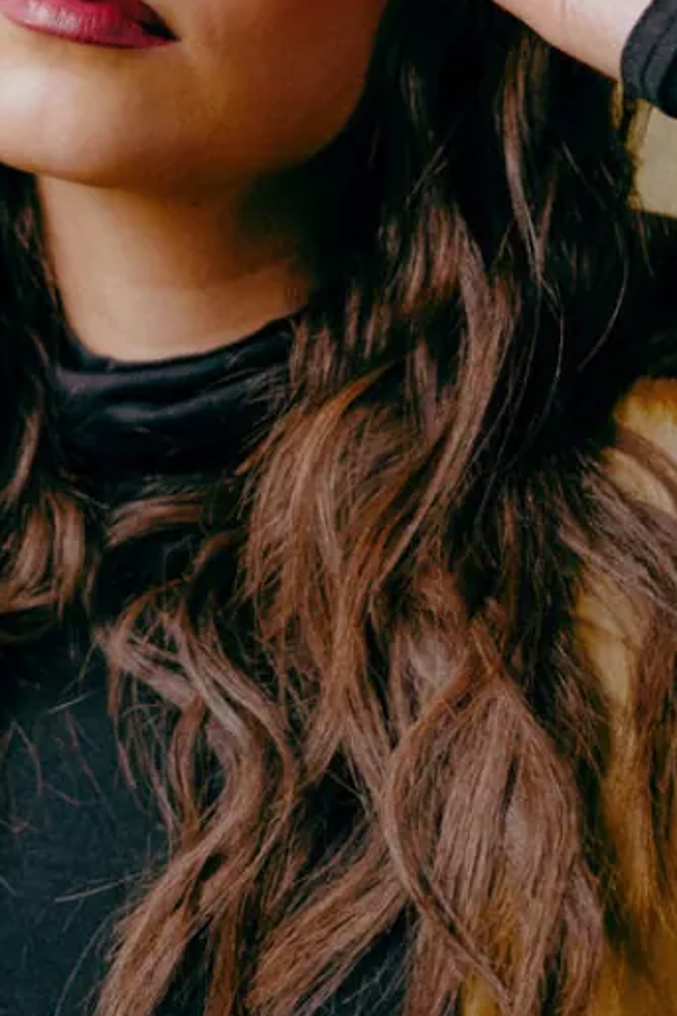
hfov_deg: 15.8
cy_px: 170
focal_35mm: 86
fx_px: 2427
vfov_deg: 23.2
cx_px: 205
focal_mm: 27
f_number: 3.2
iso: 1000
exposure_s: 1/180
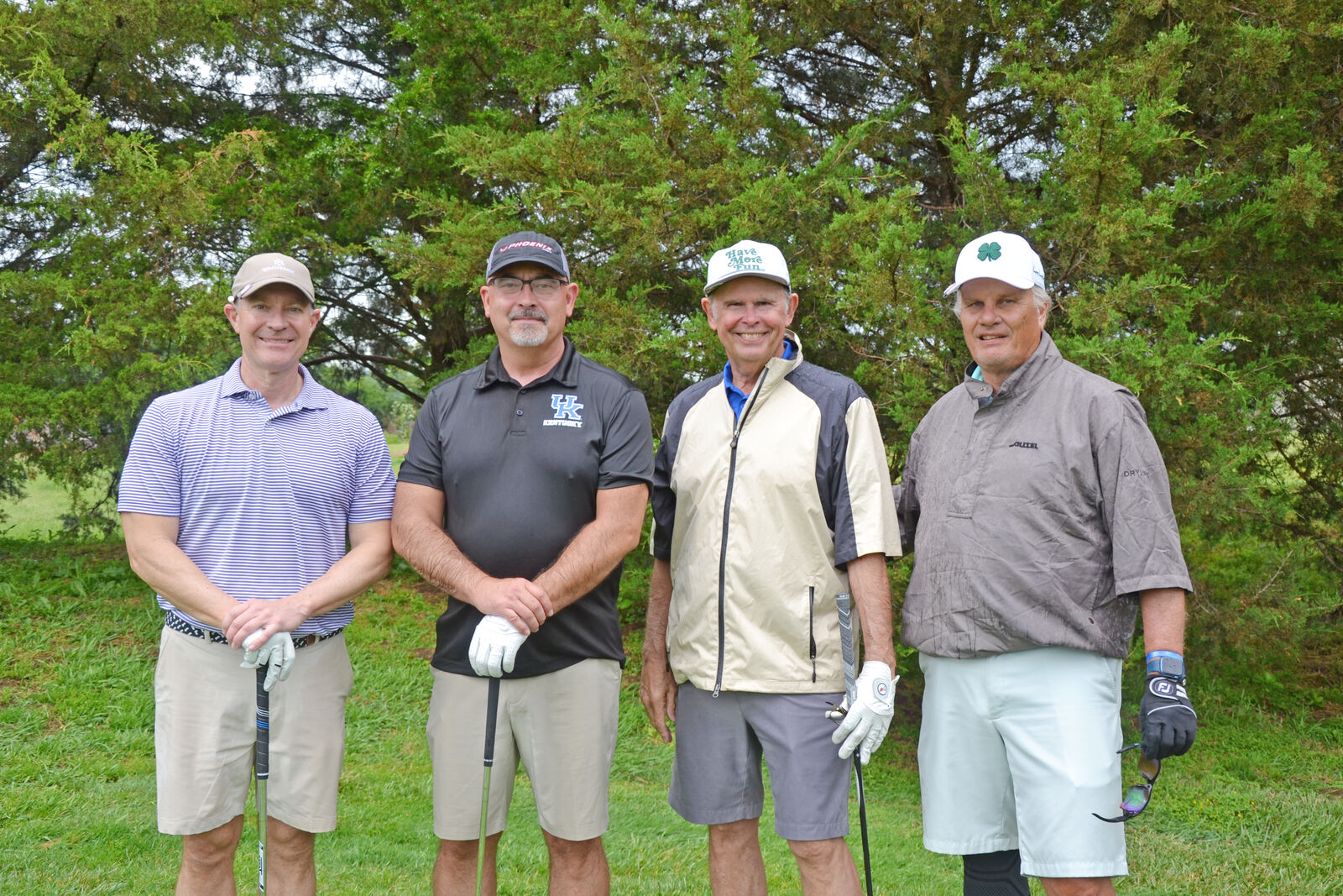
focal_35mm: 42
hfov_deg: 46.4
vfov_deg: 31.9
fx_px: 1567
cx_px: 672
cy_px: 448
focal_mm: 28
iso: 100
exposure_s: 1/160
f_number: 6.3
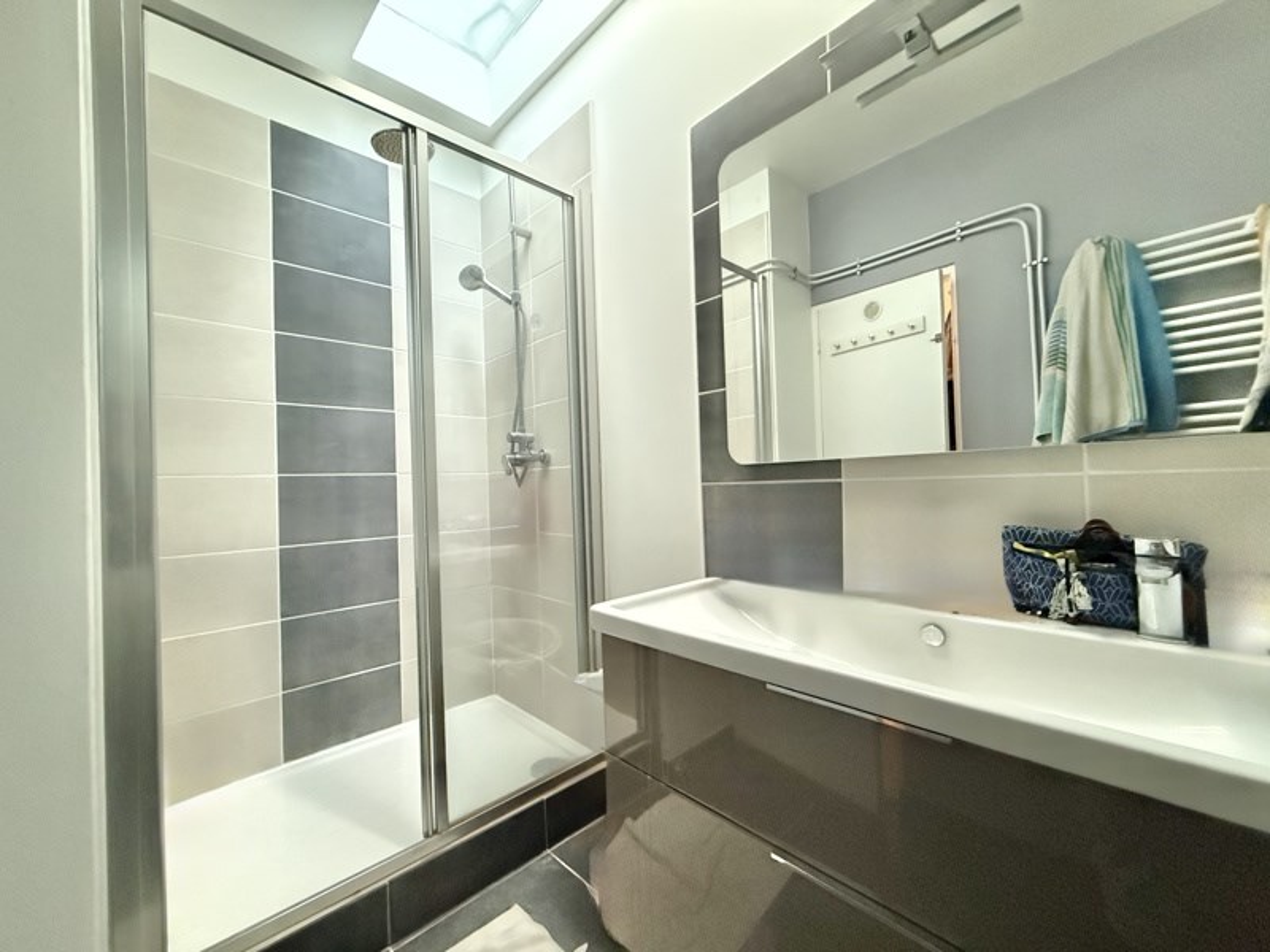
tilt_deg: +0.8
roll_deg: +1.6
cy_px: 476
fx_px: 514
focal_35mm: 14
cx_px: 635
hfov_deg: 102.1
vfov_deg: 85.7
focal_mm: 2.22
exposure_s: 1/60
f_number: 2.2
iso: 1250
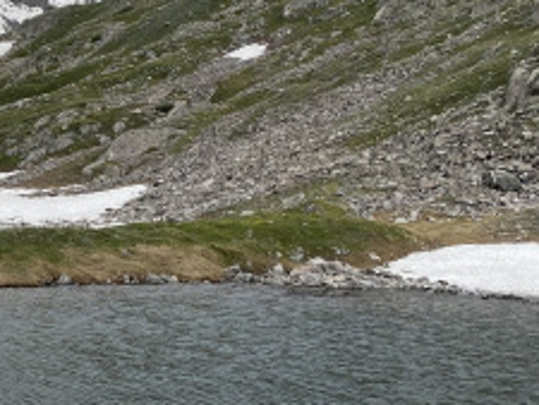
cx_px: -223
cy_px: 223
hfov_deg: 22.5
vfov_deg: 19.9
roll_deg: -0.6
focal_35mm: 74
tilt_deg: -1.4
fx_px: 1153
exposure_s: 1/2688
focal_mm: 4.25
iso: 32
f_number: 1.8
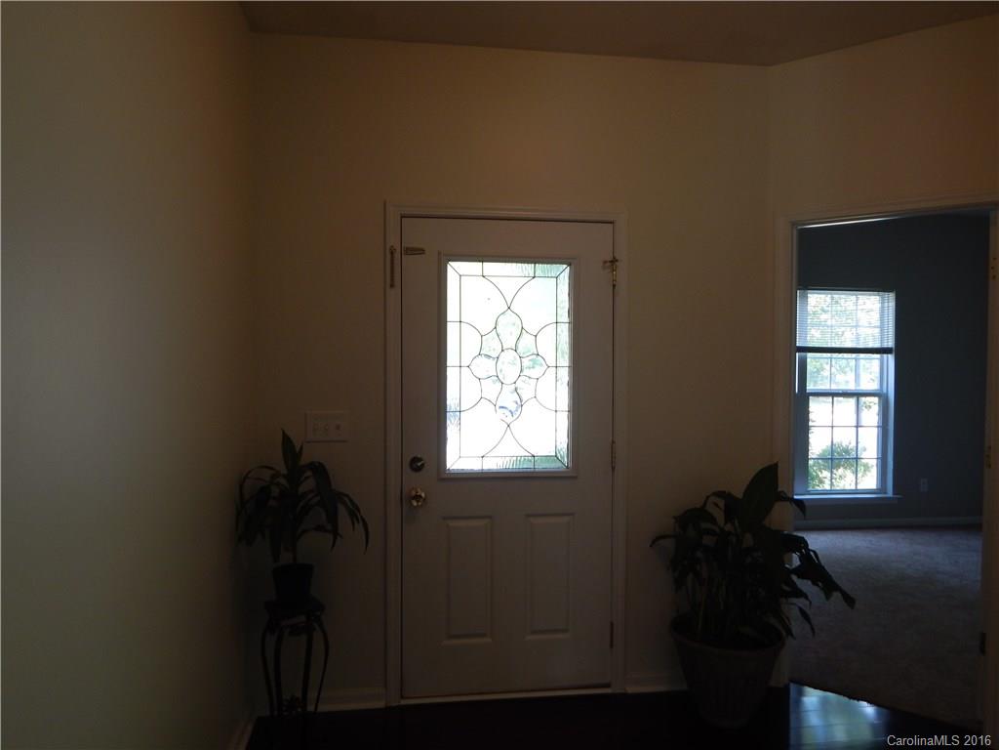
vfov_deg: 54.9
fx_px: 721
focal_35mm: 25
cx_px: 500
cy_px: 375
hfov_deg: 69.4
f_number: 3.1
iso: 125
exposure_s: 1/50
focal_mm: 4.5
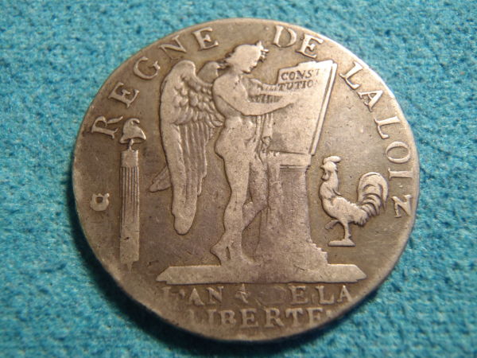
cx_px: 238
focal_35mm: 37
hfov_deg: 50.1
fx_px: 510
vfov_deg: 38.7
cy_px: 179
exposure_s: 1/30
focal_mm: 6.64
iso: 200
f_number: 4.7
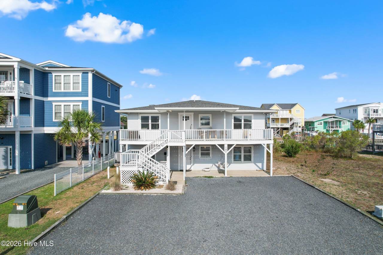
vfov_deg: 57.2
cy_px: 128
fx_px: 234
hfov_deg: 78.6
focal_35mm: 22
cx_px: 192
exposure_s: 1/1000
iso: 150
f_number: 2.8
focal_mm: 8.38
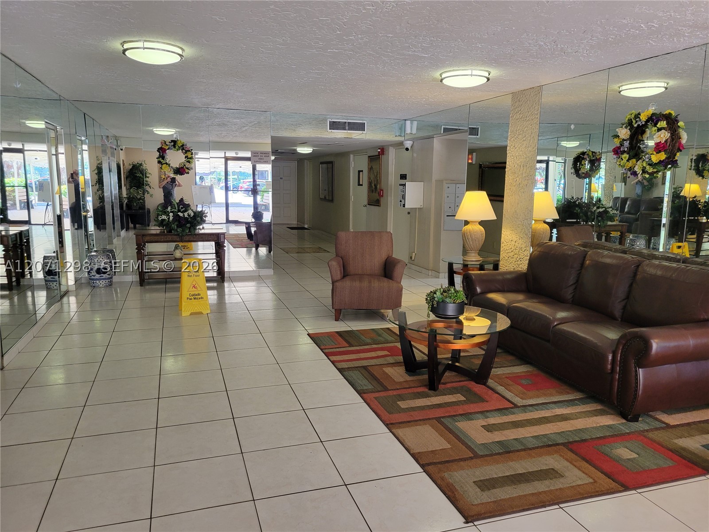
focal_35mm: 26
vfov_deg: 53.1
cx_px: 354
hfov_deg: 67.3
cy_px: 266
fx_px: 533
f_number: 1.8
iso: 200
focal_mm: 5.4
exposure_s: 1/120
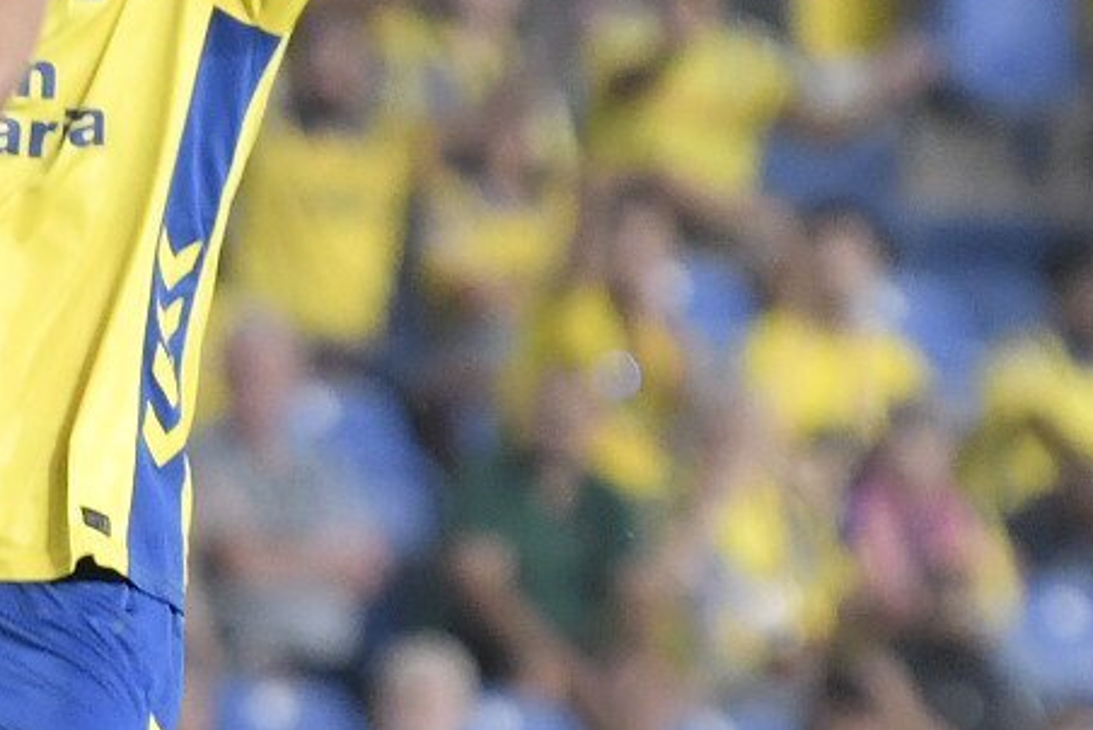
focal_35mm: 849
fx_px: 25792
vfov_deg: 1.6
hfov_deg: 2.4
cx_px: -293
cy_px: 583
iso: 1000
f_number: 3.2
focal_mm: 200
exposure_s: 1/1000
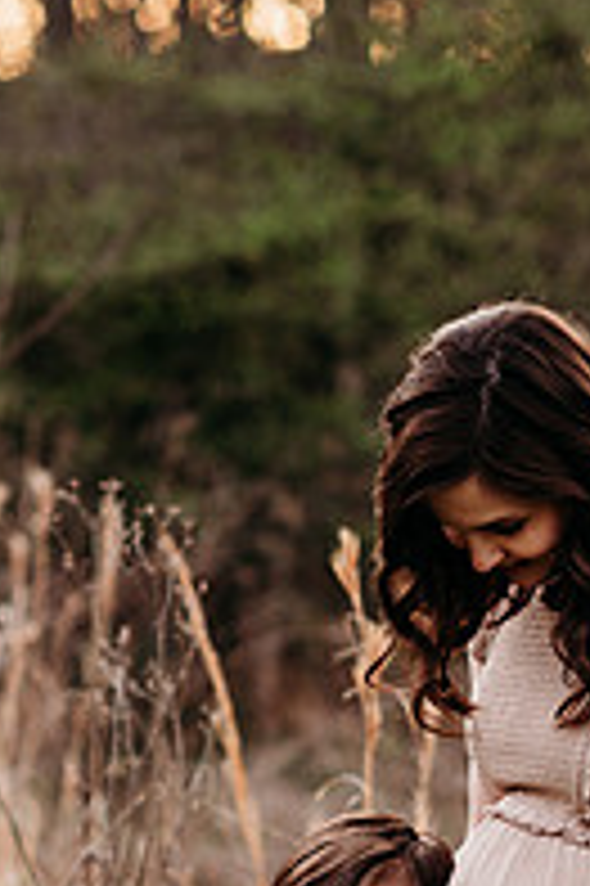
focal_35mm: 194
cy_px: 985
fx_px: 4777
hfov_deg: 7.1
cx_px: 423
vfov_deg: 10.5
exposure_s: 1/400
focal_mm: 85
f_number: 2.5
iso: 200
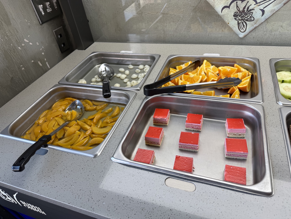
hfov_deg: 71.6
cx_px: 146
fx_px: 202
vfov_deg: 56.8
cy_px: 110
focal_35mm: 24
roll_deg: +7.6
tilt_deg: -40.1
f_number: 1.78
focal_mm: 6.76
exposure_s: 1/120
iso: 64
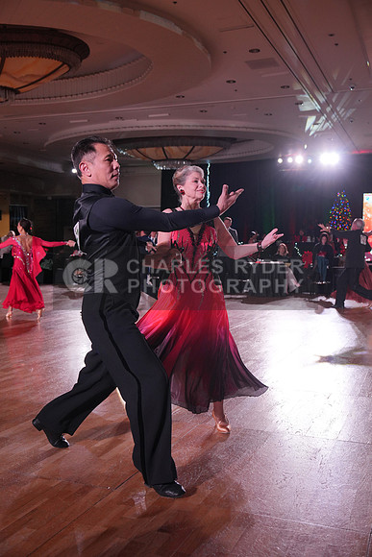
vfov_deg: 50.7
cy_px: 278
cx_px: 186
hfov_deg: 35.1
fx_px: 589
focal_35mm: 38
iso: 1250
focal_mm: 38
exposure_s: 1/500
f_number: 4
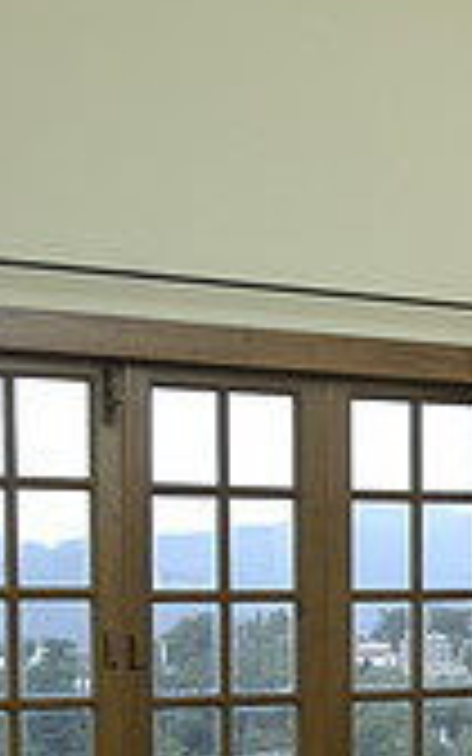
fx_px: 2017
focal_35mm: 98
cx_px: 650
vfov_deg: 20.9
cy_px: 630
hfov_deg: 12.8
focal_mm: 24
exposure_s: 1/25
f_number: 11
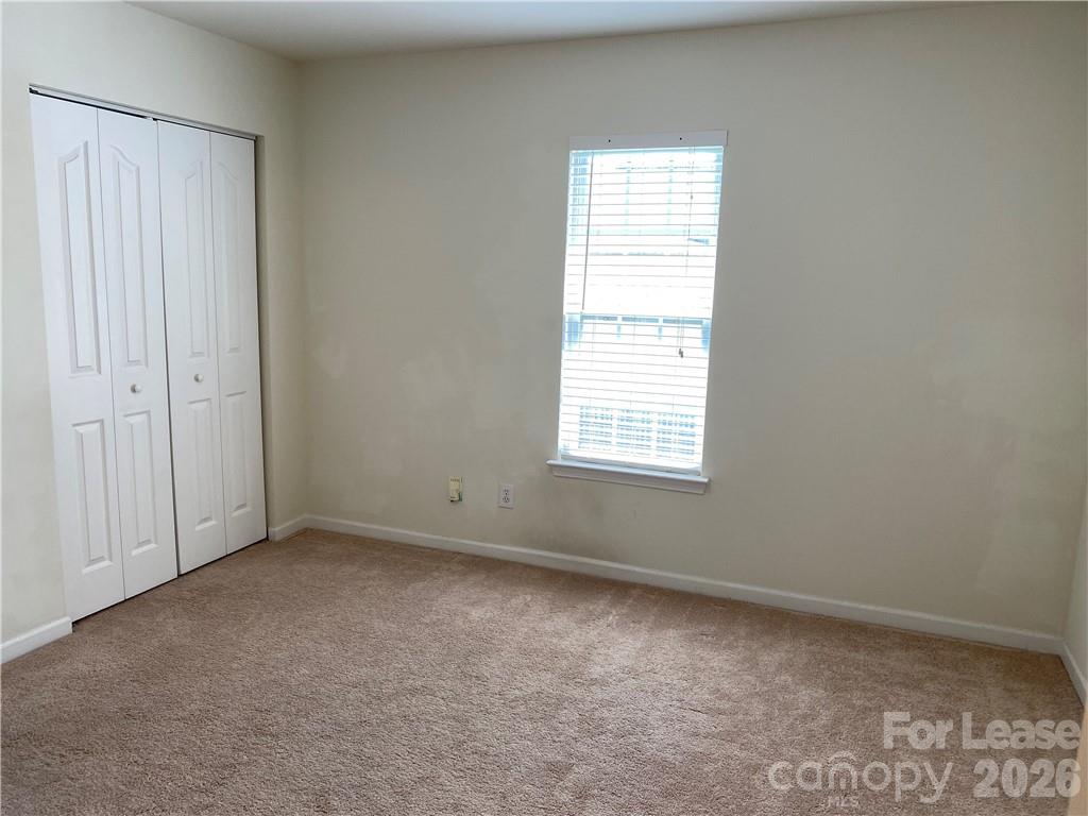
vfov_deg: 53.1
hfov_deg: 67.3
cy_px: 408
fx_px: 817
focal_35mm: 26
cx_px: 544
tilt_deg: -9.9
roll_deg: -1.6
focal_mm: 4.25
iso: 50
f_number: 1.8
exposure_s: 1/120
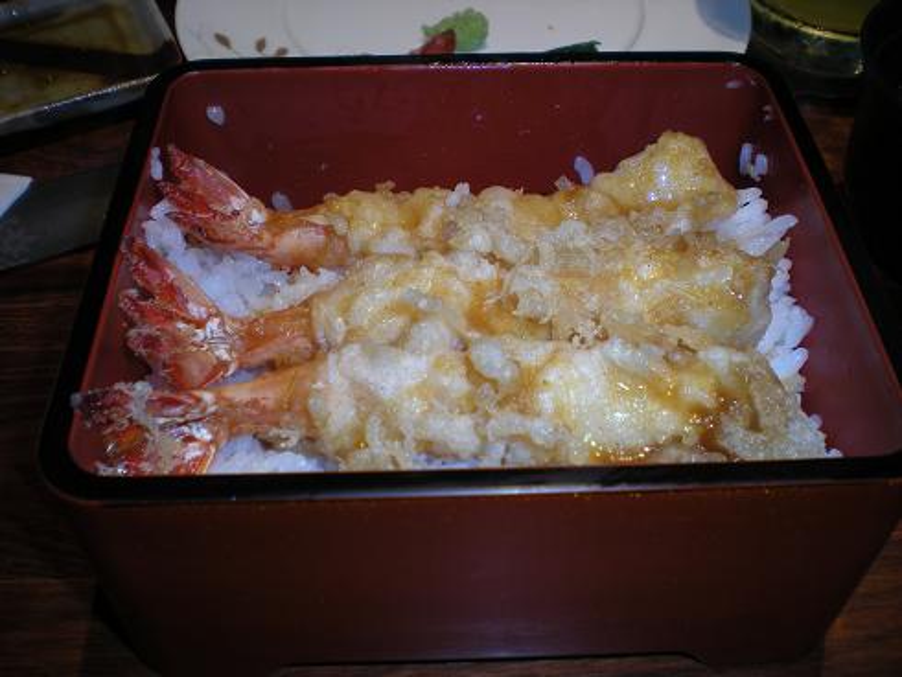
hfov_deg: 49.0
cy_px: 338
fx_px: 991
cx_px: 451
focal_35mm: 38
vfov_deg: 37.8
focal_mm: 6.3
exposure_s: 1/30
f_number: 3.1
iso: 64
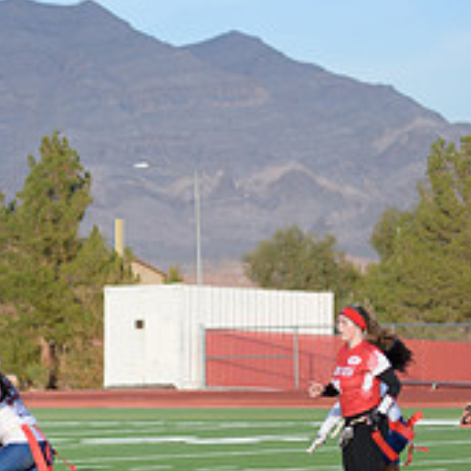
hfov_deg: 6.6
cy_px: 398
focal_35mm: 263
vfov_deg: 6.6
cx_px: -47
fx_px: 4049
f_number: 2.8
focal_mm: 92
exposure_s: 1/4000
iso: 640
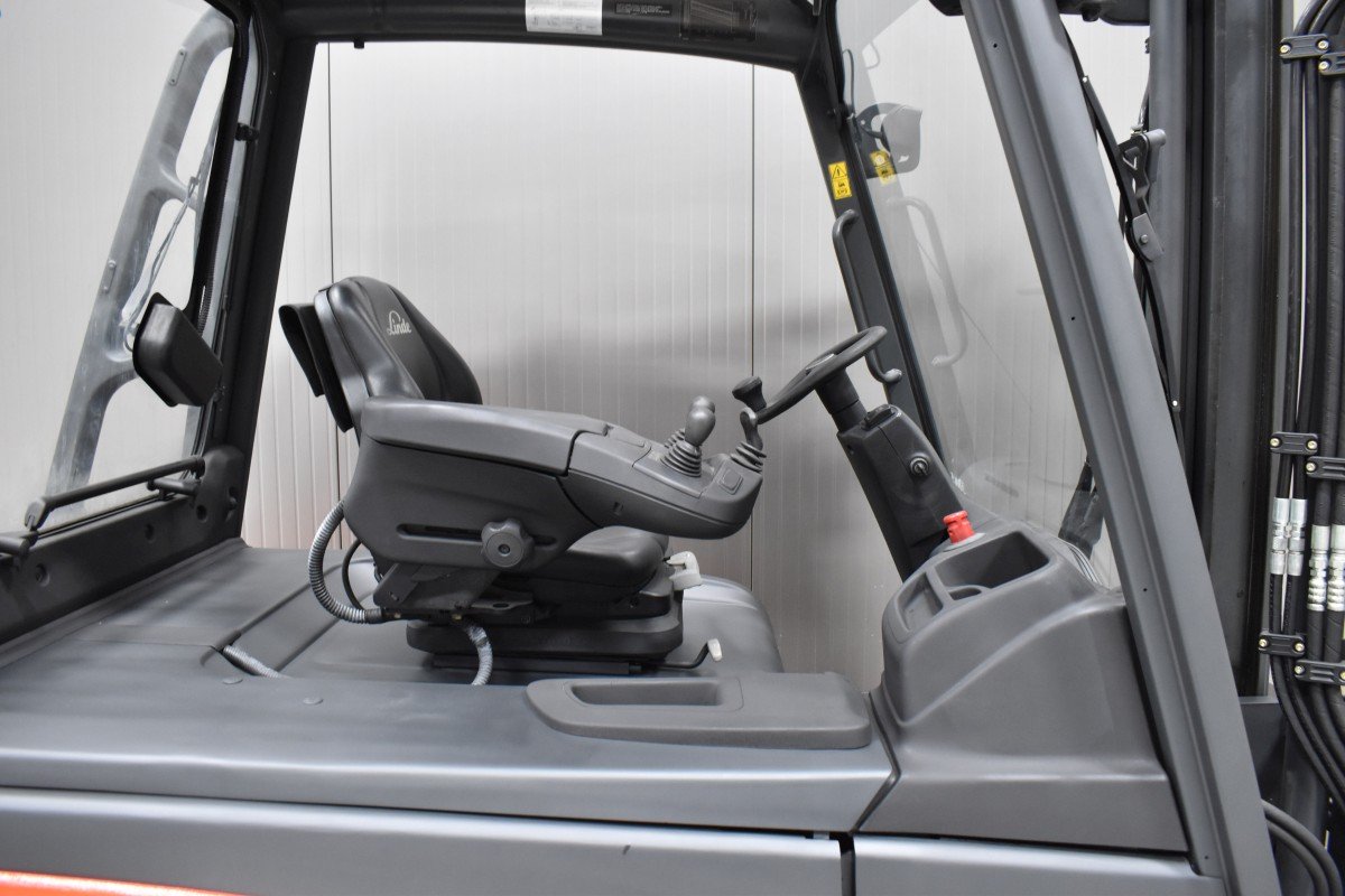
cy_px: 448
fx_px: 1009
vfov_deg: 47.9
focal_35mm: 27
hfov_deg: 67.4
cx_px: 672
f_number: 4.5
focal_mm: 18
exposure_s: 1/15
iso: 1600
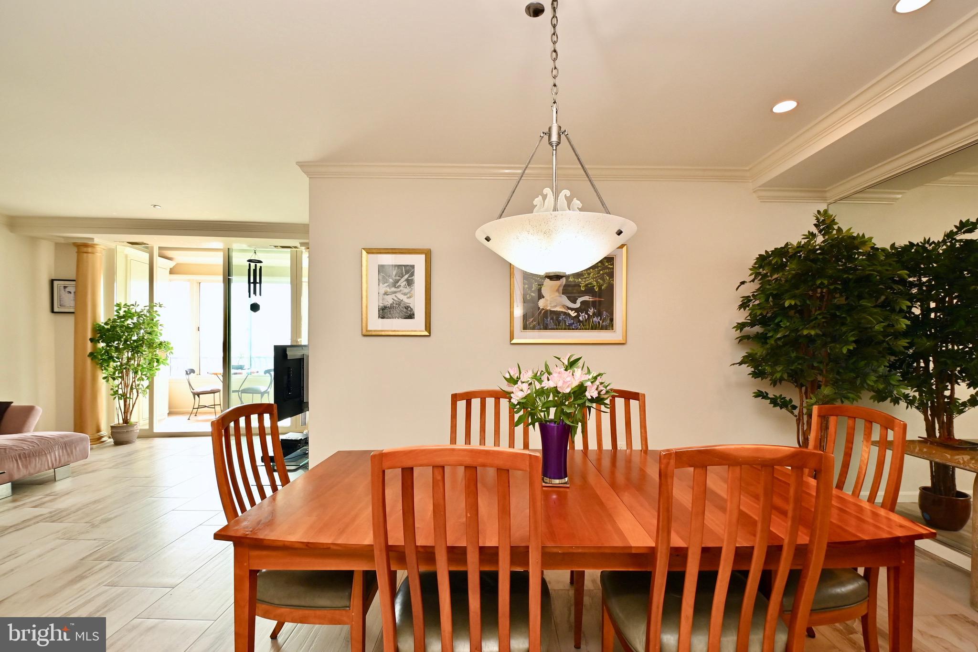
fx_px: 407
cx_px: 489
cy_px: 326
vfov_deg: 77.3
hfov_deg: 100.4
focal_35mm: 15
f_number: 7.1
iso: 320
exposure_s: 1/40
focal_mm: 10
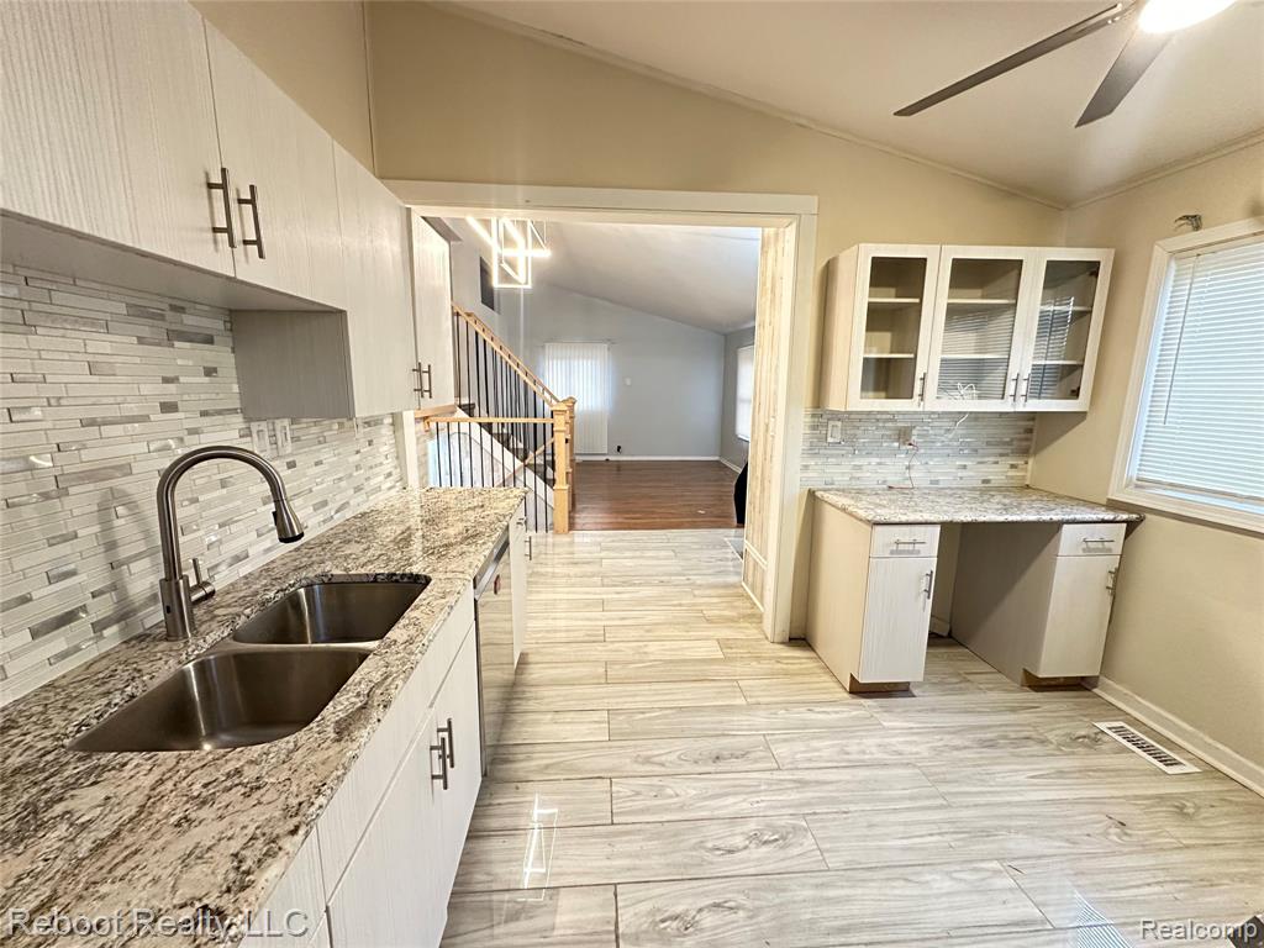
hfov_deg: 102.1
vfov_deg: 85.7
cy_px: 474
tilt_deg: -10.4
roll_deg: -0.6
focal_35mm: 14
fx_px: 511
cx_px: 632
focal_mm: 2.22
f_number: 2.2
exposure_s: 1/60
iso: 800
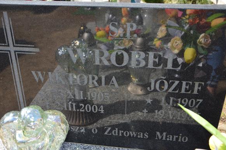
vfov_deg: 32.1
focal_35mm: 42
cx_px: 106
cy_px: 77
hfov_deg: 46.9
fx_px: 261
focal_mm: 25
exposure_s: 1/200
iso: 100
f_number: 4.5
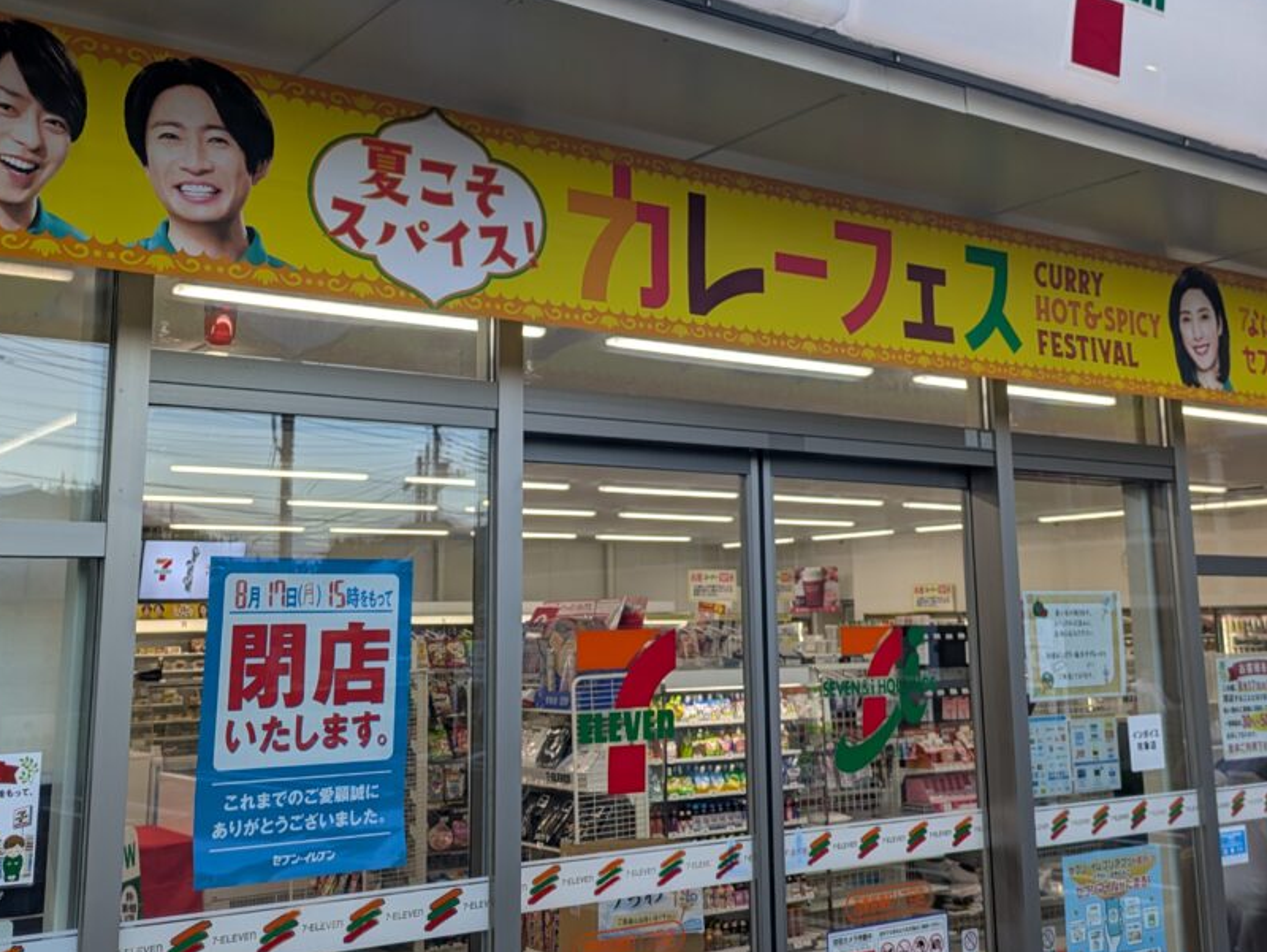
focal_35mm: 40
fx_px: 1465
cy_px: 364
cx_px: 635
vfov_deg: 35.8
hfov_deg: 46.8
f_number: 1.89
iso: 38
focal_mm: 5.43
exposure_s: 1/188
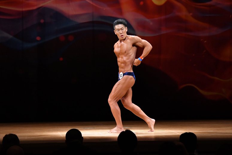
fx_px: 1301
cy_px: 78
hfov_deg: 10.2
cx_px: 116
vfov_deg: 6.8
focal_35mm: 202
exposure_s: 1/400
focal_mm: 135
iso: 4000
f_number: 5.6
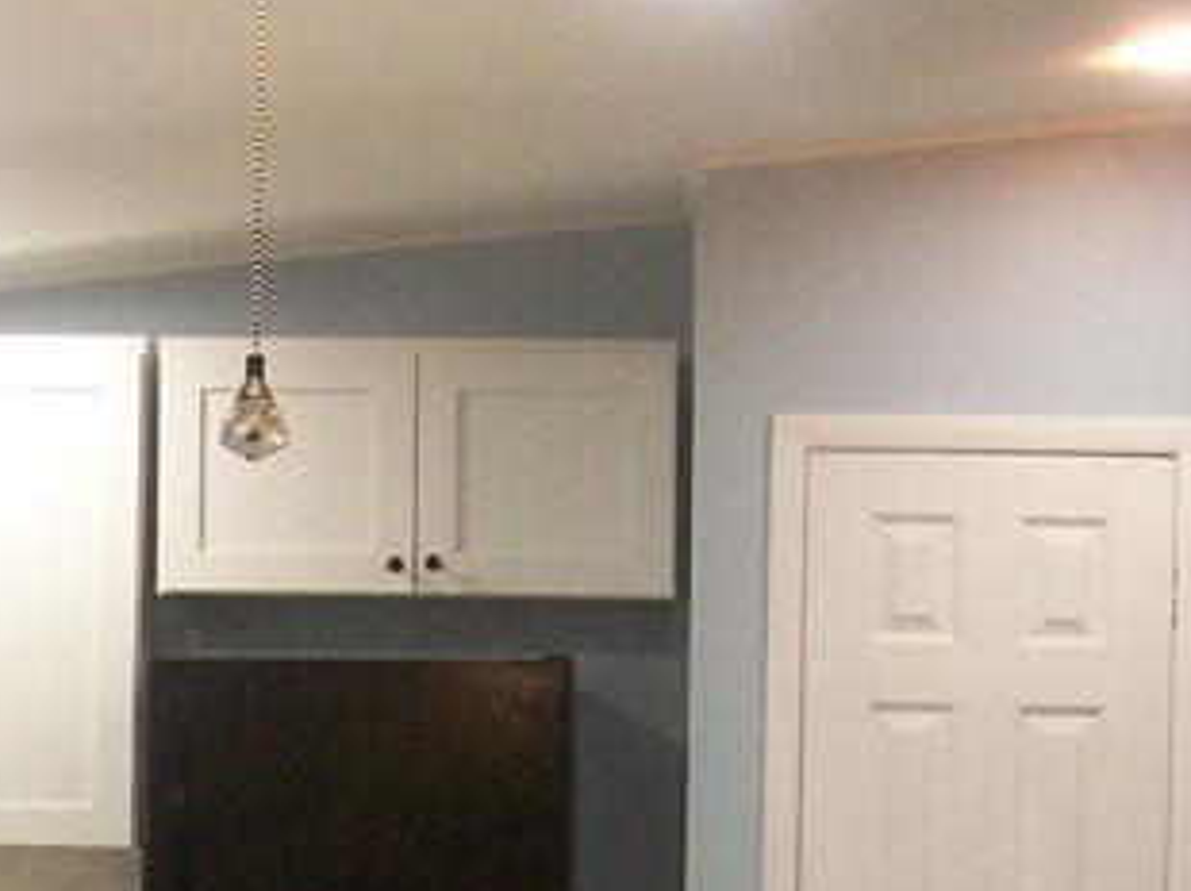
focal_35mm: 119
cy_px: 999
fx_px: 4091
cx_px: 31
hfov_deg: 16.3
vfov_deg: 12.2
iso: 160
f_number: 2.8
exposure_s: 1/30
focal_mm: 5.85
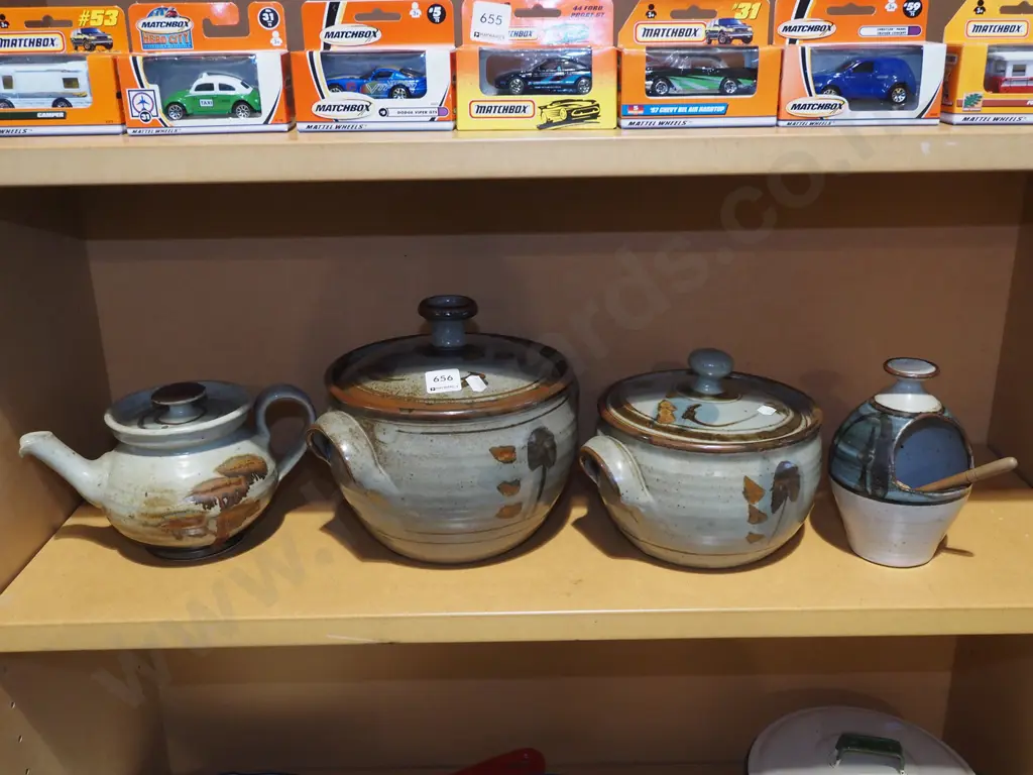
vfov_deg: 44.2
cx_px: 516
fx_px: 955
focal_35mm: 32
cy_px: 388
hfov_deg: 56.8
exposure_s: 1/60
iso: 1600
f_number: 5.6
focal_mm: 16
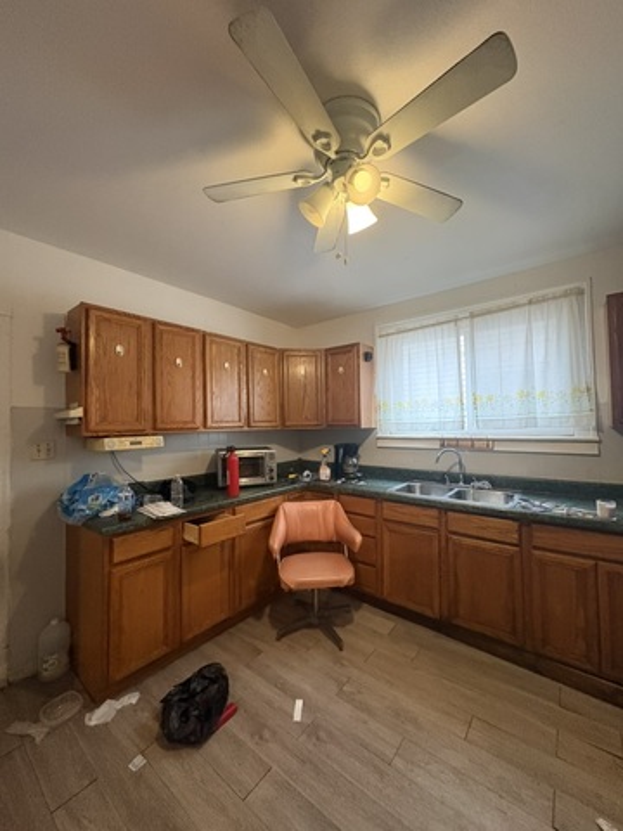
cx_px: 312
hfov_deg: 85.7
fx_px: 336
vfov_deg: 102.1
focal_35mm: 14
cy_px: 416
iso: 800
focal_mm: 2.22
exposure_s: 1/60
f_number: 2.2
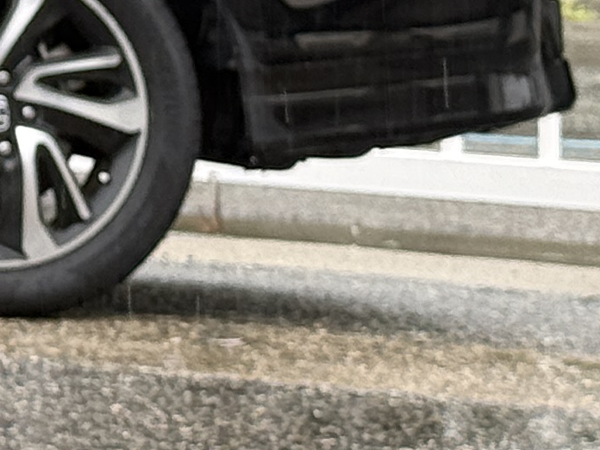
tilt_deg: +1.7
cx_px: -957
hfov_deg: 6.7
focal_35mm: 278
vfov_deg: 5.3
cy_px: -345
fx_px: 4819
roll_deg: -0.7
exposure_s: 1/227
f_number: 1.78
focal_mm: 6.76
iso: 80
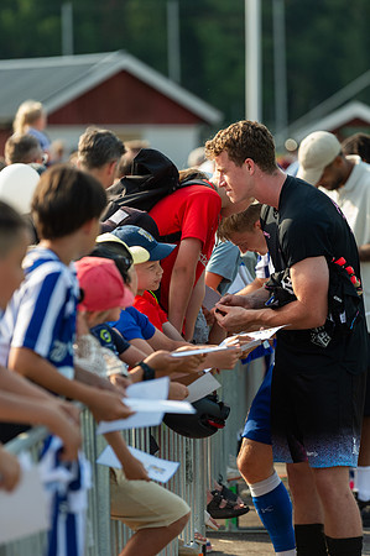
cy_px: 278
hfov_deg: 6.9
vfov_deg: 10.3
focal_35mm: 200
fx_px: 3090
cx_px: 185
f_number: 4
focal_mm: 200
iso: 720
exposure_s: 1/2000
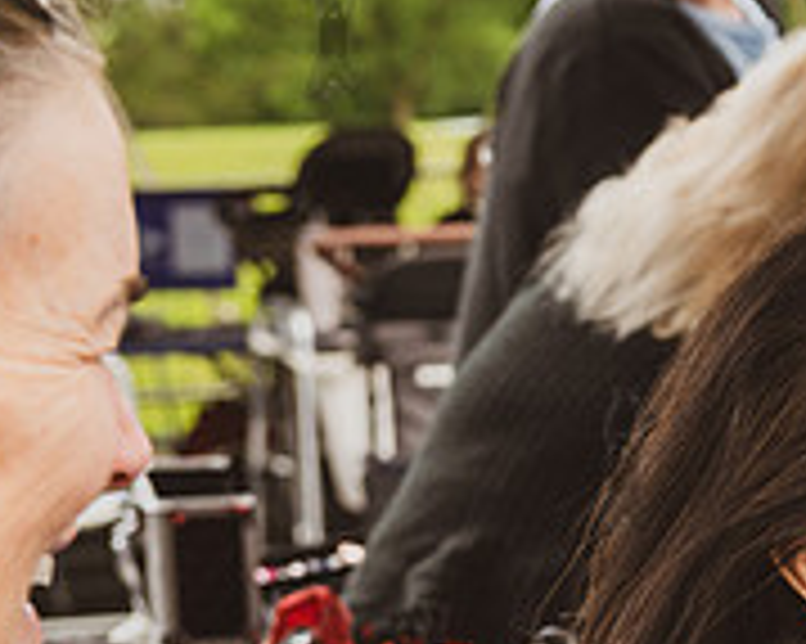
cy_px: 673
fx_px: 4506
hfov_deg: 9.9
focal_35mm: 189
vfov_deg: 8.1
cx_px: 1202
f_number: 6.3
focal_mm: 62
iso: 400
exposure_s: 1/320
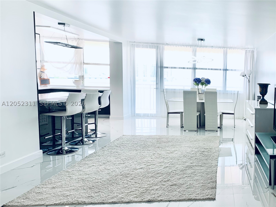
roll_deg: +0.7
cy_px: 104
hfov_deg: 67.3
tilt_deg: -5.0
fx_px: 207
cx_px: 138
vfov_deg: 53.0
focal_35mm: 26
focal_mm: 4.25
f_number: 1.8
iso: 25
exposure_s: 1/120
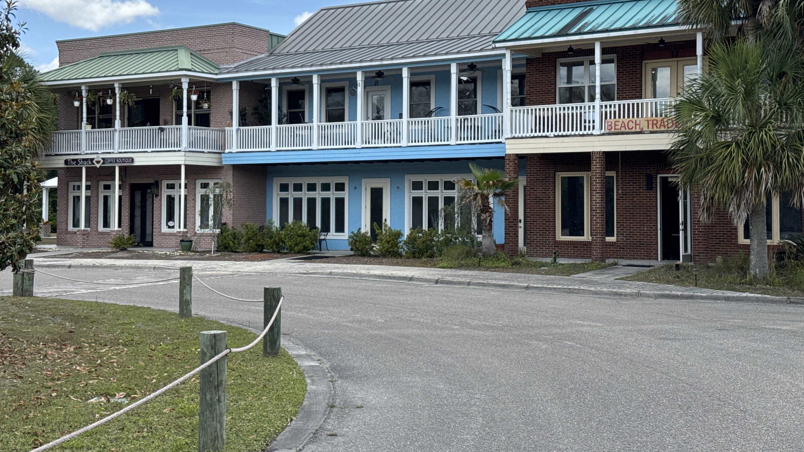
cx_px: 398
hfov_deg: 39.2
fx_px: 1130
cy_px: 166
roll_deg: -0.8
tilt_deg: +3.2
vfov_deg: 22.6
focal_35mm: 53
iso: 64
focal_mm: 6.76
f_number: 1.78
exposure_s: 1/3257
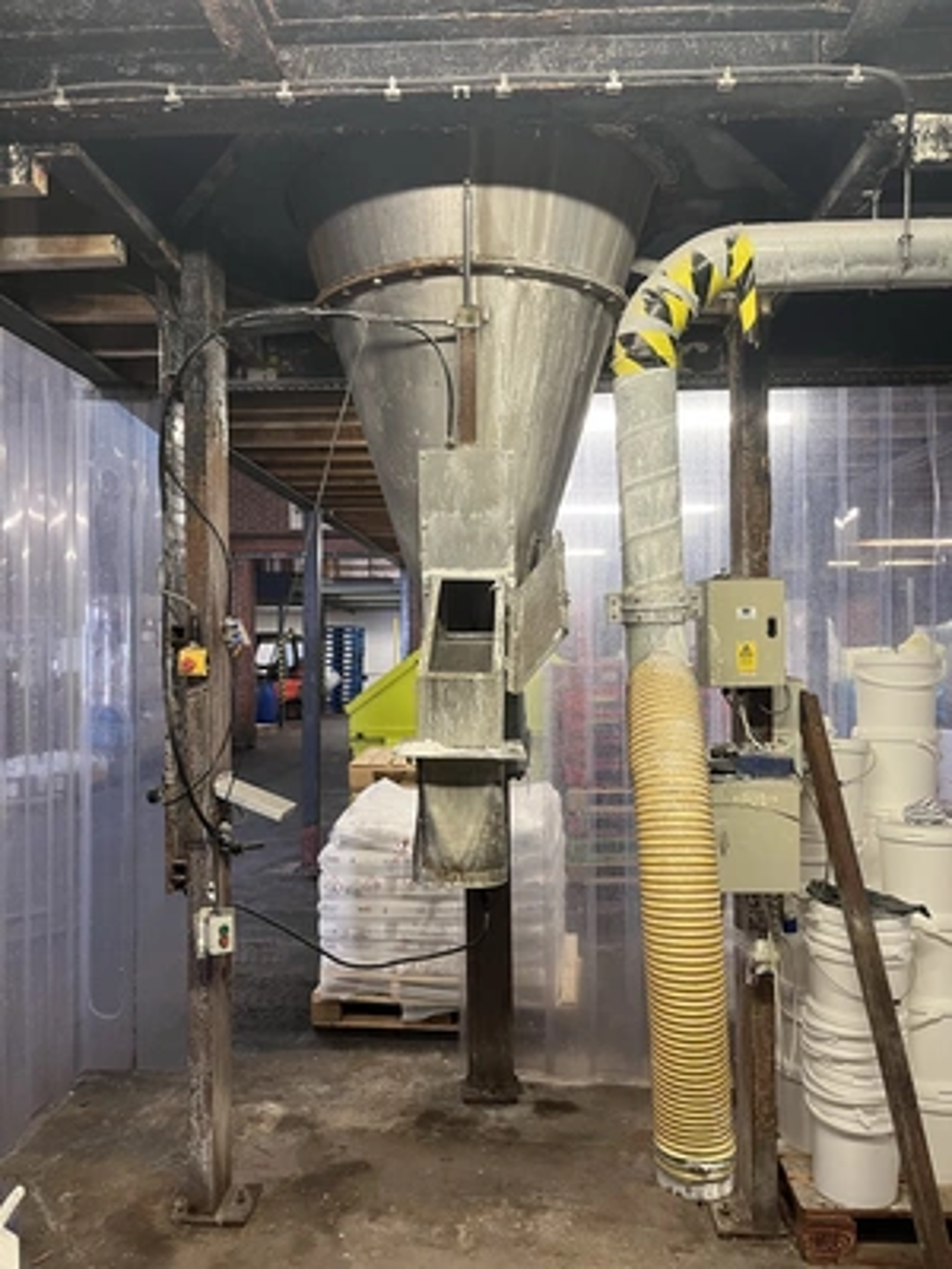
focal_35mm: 26
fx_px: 953
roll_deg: +0.9
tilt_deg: +1.6
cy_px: 634
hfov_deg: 53.1
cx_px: 476
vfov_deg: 67.3
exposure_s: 1/50
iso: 125
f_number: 1.6
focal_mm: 5.1
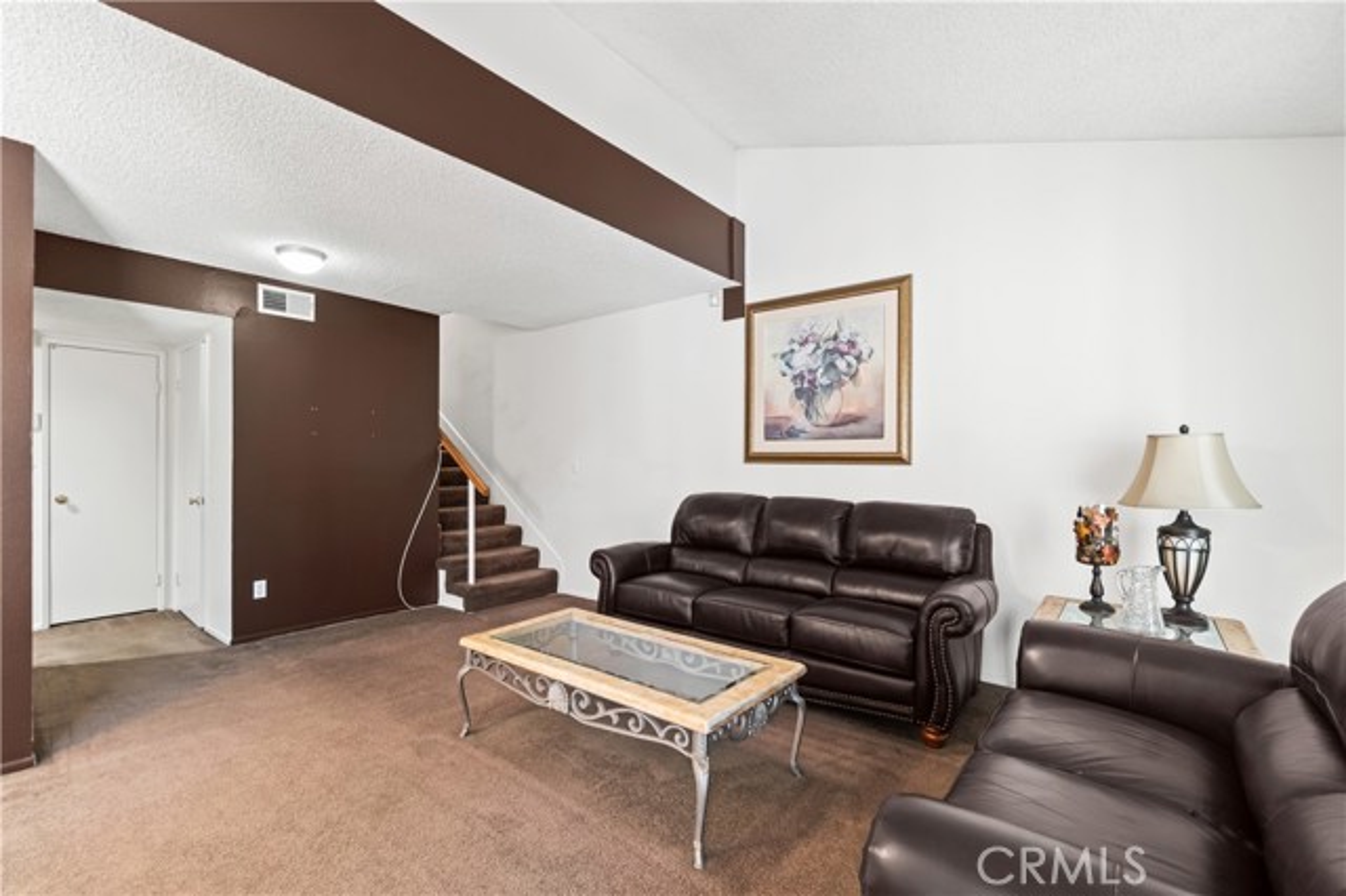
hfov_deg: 100.4
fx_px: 561
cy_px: 448
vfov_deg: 77.3
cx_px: 673
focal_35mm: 15
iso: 320
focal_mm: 10
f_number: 7.1
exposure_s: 1/1.67
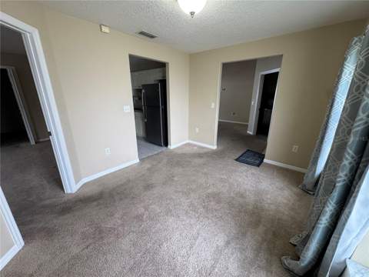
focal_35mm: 14
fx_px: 149
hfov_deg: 102.1
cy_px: 138
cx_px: 184
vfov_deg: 85.7
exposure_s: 1/120
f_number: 2.2
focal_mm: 2.22
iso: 200
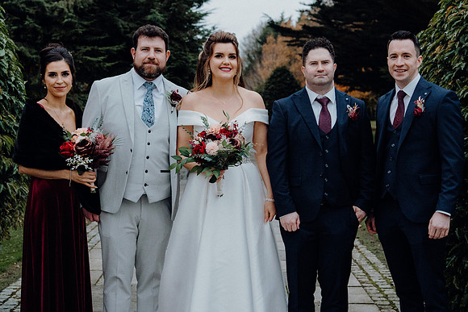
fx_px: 864
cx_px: 234
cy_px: 156
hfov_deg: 30.3
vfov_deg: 20.5
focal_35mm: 66
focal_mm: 64
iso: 5000
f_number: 5
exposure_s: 1/200
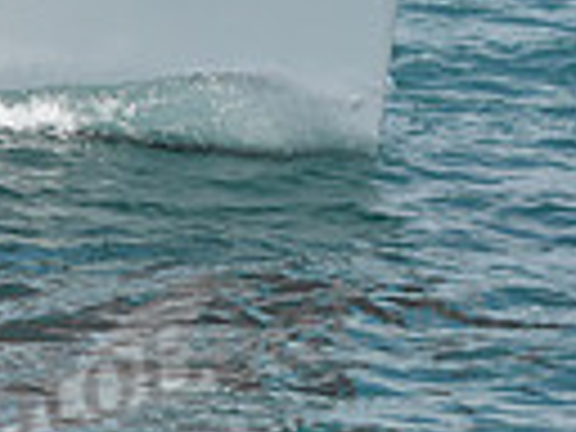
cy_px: -263
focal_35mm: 305
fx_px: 5075
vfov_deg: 4.8
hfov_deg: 6.4
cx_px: -378
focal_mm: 70
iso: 250
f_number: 8
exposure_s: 1/1250
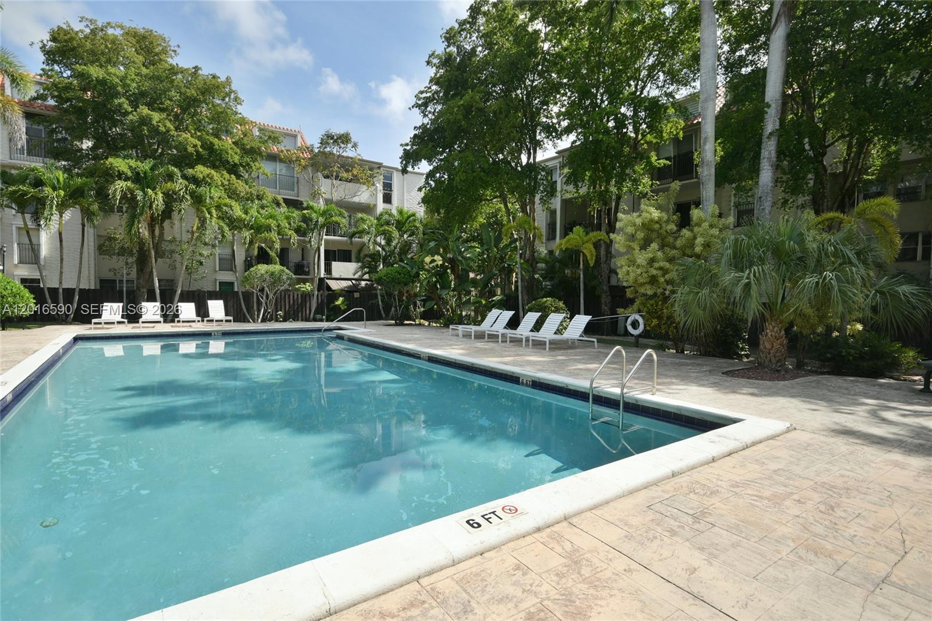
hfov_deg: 90.0
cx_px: 466
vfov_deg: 67.4
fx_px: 466
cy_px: 310
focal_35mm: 18
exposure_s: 1/200
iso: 100
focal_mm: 12
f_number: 7.1
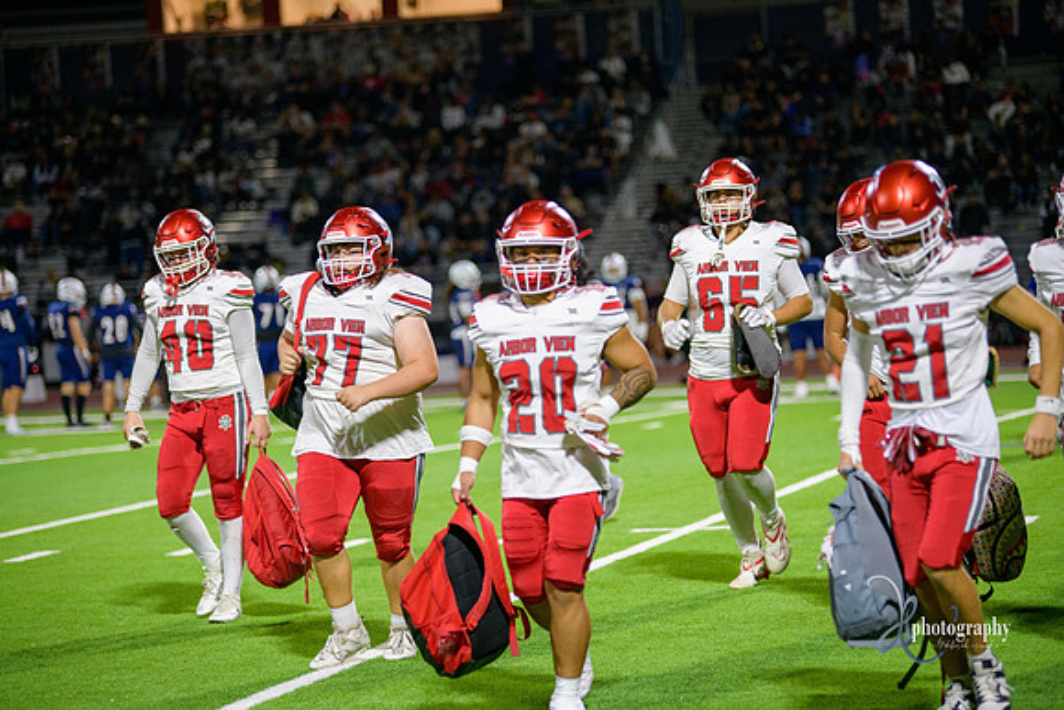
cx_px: 532
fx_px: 3991
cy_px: 355
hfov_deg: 15.2
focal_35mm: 135
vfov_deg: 10.2
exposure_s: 1/320
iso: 2000
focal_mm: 135
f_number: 2.8
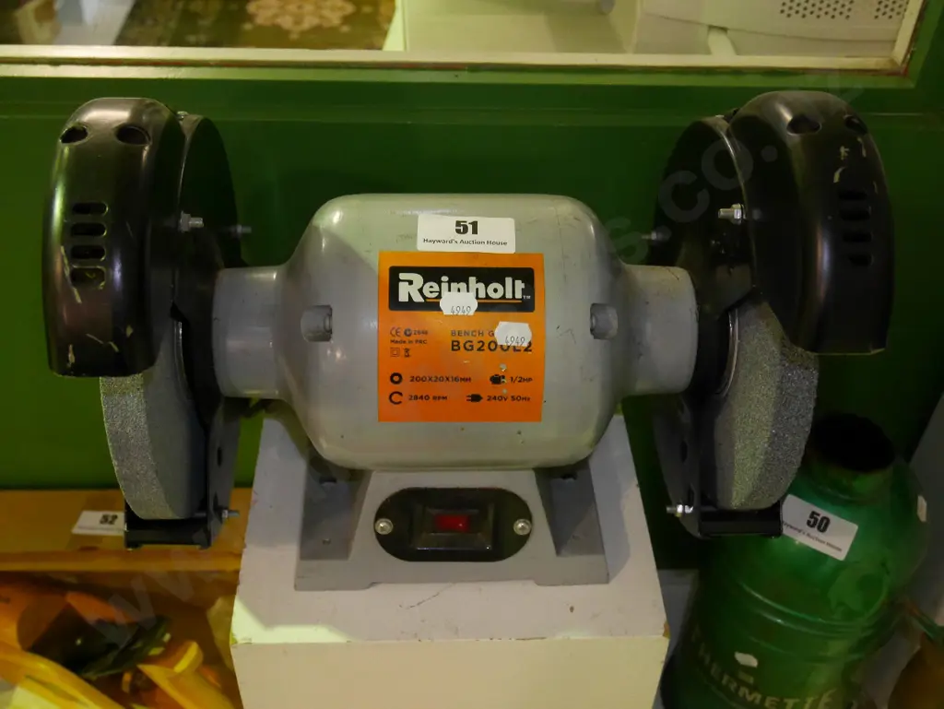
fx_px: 982
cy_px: 354
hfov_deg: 51.3
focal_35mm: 36
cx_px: 472
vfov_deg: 39.7
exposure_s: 1/60
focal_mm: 18
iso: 3200
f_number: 4.2
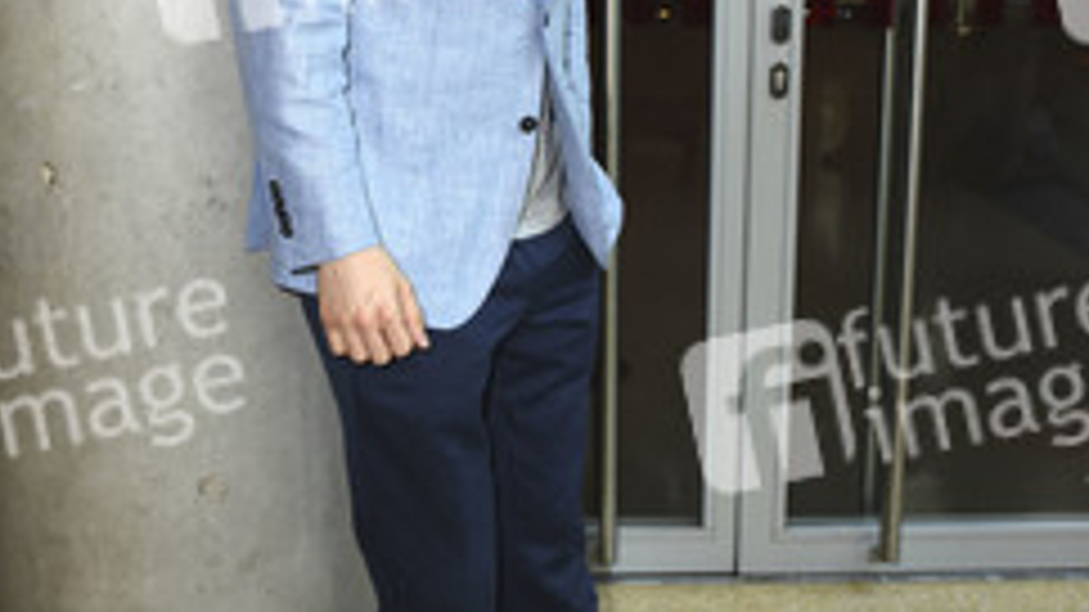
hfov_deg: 36.6
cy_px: 162
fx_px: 1646
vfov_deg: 20.9
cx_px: 504
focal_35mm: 57
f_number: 5.6
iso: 800
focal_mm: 22
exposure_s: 1/125
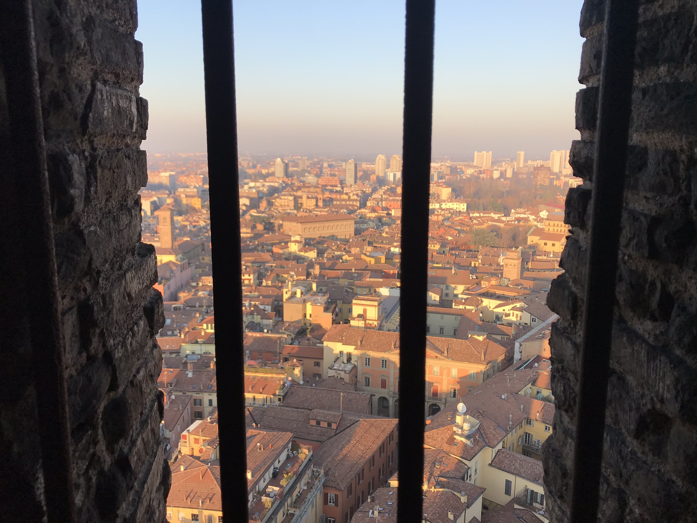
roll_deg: -0.6
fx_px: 564
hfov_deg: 63.4
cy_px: 262
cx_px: 348
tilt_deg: -10.1
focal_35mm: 28
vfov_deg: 49.7
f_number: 1.8
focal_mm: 3.99
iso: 20
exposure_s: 1/709
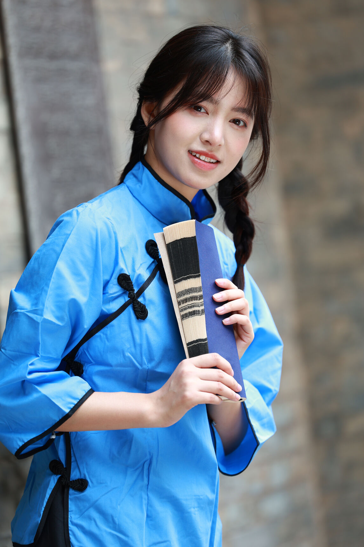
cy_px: 267
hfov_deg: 7.3
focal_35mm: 189
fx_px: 2867
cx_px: 178
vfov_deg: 10.9
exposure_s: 1/200
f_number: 2.8
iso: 125
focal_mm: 182
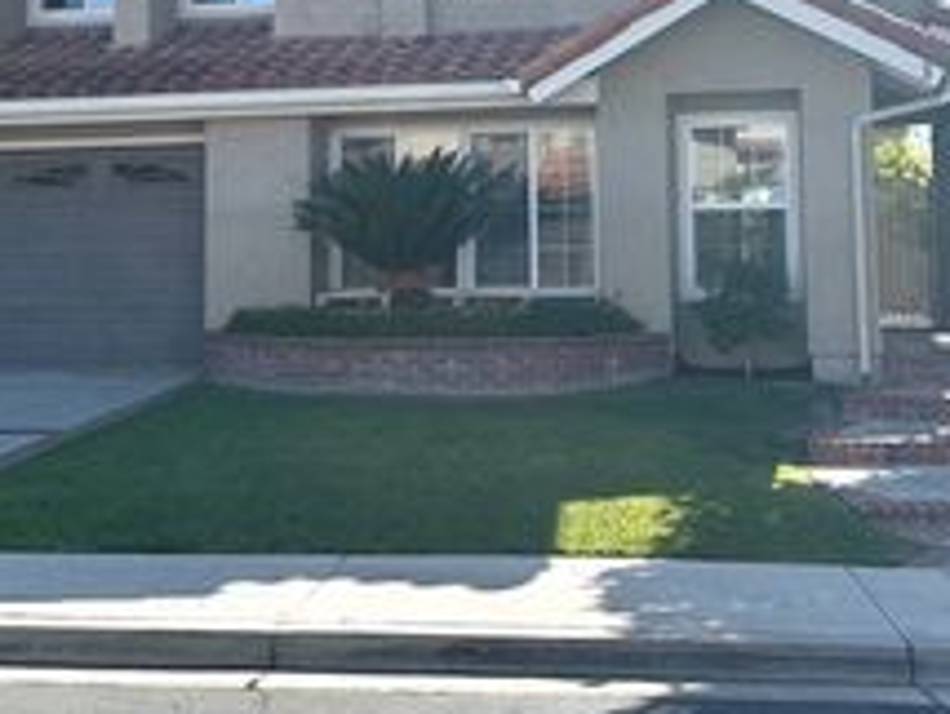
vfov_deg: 25.6
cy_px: 126
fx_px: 1539
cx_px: 533
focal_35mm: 56
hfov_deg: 34.3
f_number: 1.78
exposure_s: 1/3356
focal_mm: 6.86
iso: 80
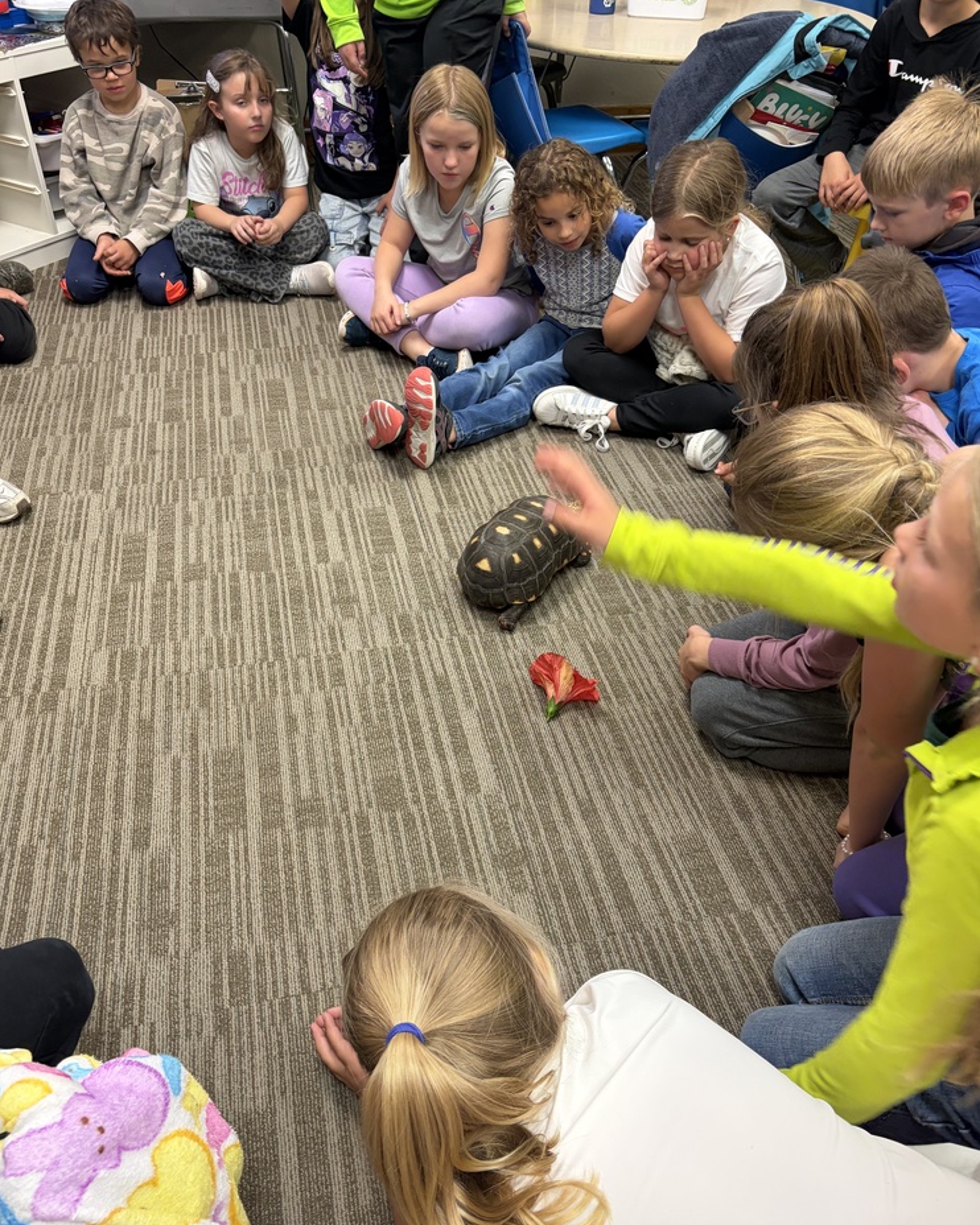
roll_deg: -2.3
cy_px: 627
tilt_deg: -39.6
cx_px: 489
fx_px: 1015
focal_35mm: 28
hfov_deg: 51.5
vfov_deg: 62.2
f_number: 1.6
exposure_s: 1/60
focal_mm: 5.96
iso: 160
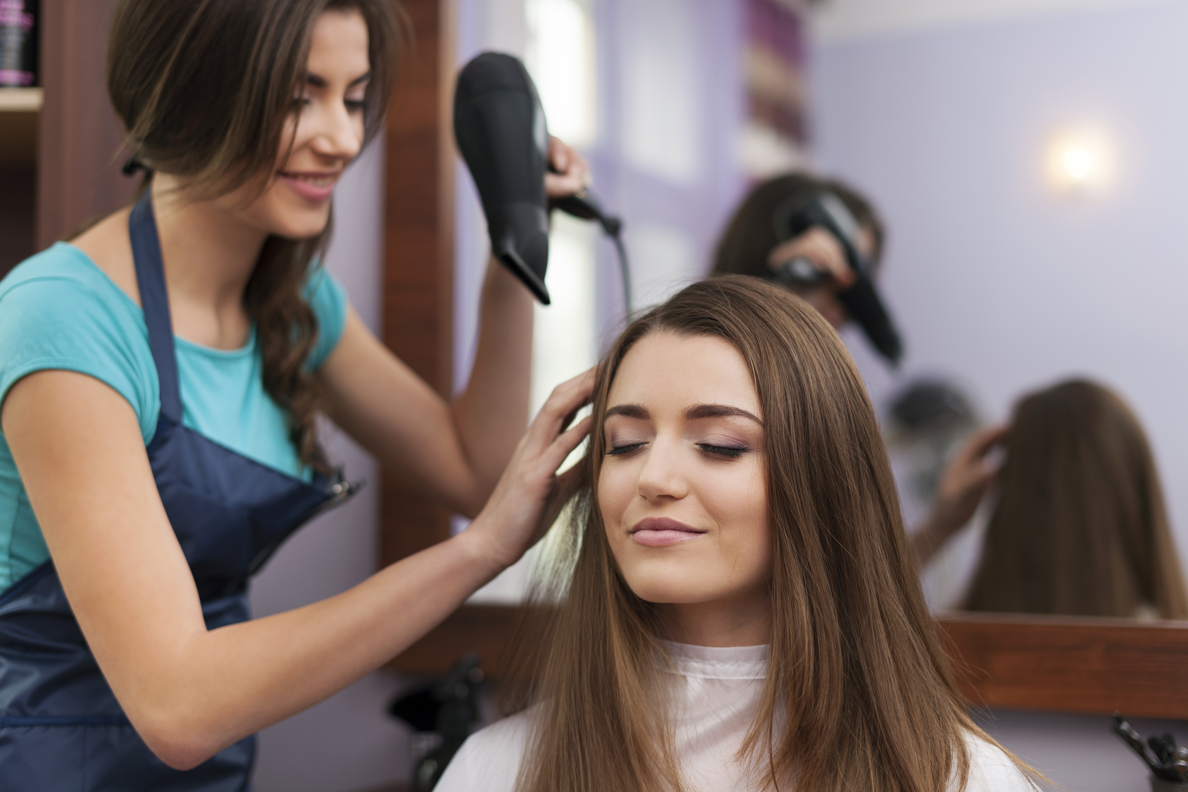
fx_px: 1650
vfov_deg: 27.0
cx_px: 594
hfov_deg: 39.6
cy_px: 396
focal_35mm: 50
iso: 100
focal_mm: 50
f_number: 2.2
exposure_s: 1/125
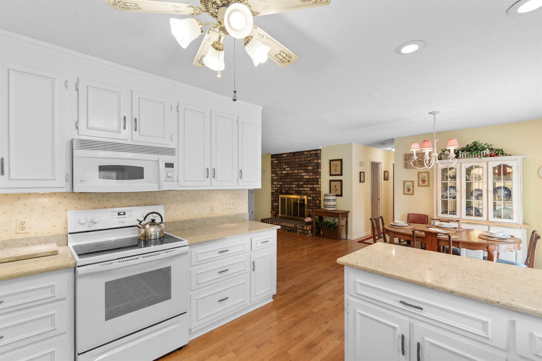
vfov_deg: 77.3
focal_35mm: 15
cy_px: 180
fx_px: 226
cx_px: 271
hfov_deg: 100.4
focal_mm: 10
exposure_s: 1/6
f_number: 4.5
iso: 100
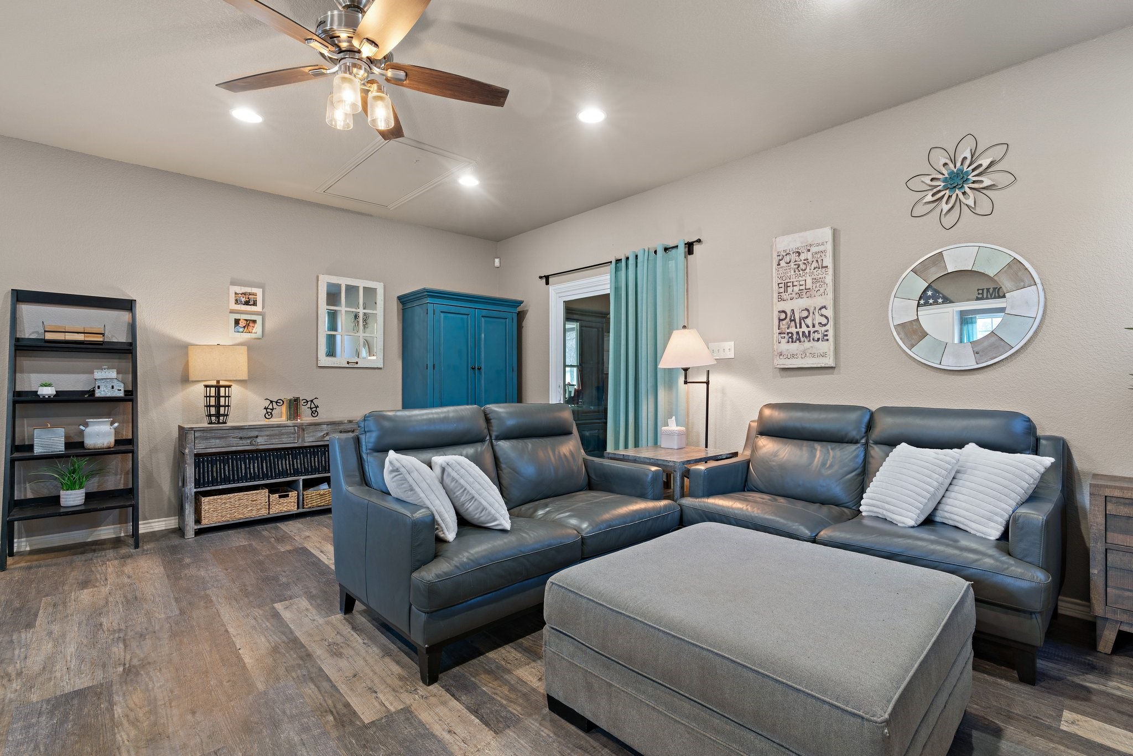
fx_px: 504
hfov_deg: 96.7
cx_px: 566
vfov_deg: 73.8
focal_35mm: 16
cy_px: 378
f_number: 9
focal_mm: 16
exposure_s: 1
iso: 250
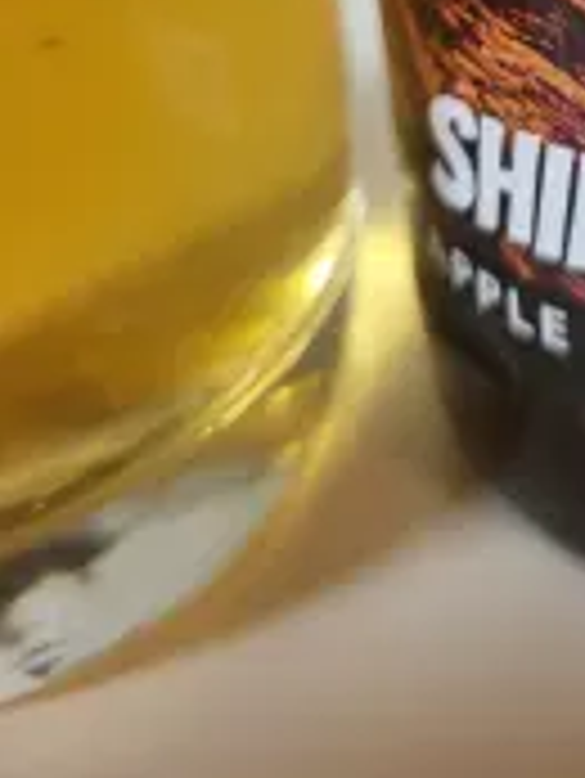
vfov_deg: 28.8
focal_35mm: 60
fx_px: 1350
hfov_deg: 22.8
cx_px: 670
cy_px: -99
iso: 640
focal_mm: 5.4
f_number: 1.8
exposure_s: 1/25
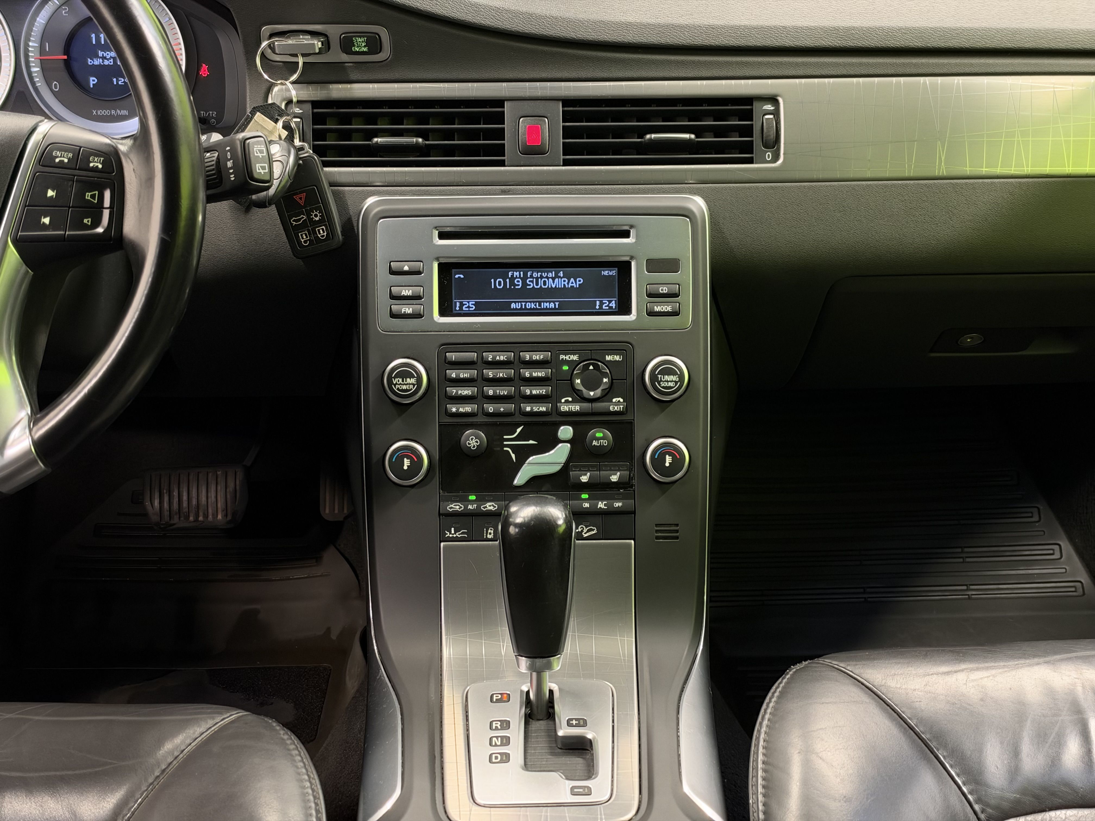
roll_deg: +0.4
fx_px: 1518
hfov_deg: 39.7
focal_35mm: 48
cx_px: 548
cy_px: 410
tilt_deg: -25.4
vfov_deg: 30.3
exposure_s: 1/33
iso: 250
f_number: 1.48
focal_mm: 6.93
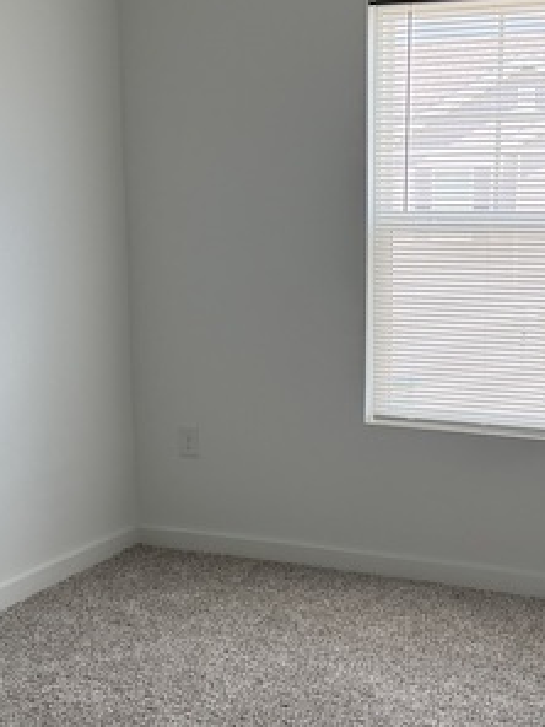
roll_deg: -0.7
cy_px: 397
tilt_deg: -8.4
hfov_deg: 26.9
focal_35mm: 54
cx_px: 368
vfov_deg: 35.5
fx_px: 1134
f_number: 1.78
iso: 100
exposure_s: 1/379
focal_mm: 6.76
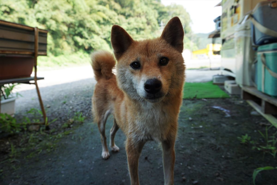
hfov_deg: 73.7
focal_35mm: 24
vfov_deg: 53.1
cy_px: 92
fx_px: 185
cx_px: 138
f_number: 4.5
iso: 100
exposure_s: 1/80
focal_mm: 16
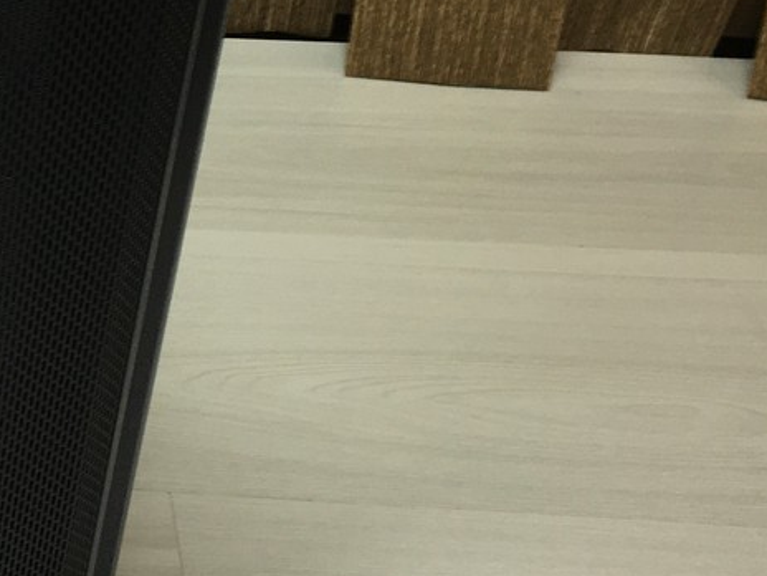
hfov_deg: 19.7
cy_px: 164
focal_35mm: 90
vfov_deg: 16.4
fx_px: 1994
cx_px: -276
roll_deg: +0.5
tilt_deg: -34.0
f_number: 2.2
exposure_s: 1/50
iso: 32
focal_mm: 4.15
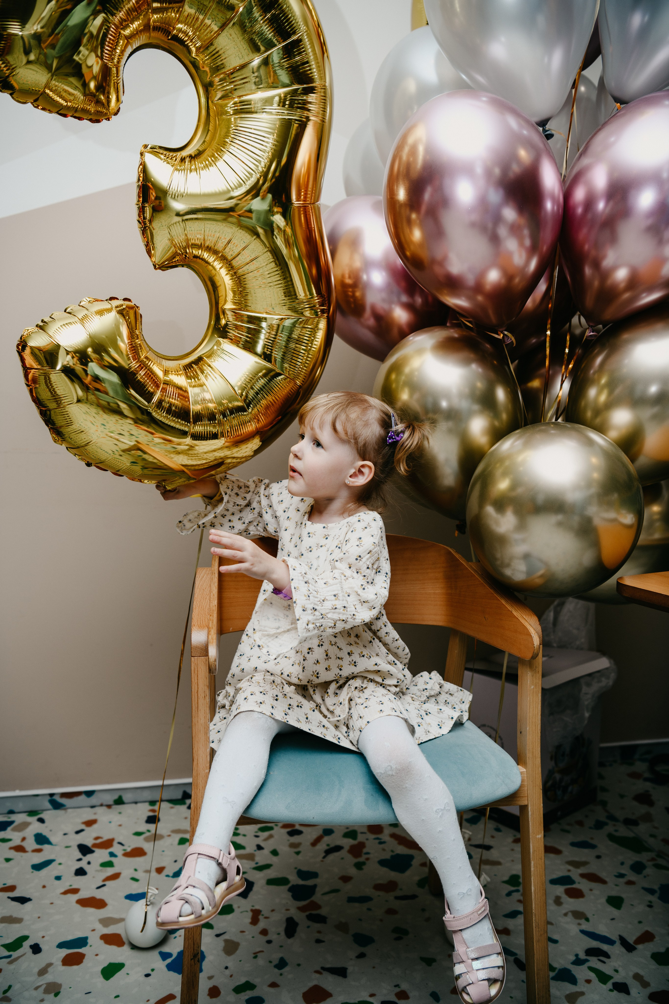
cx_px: 334
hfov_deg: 38.9
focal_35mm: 34
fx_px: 948
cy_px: 502
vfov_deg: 55.8
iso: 125
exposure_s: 1/160
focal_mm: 34
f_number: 3.5
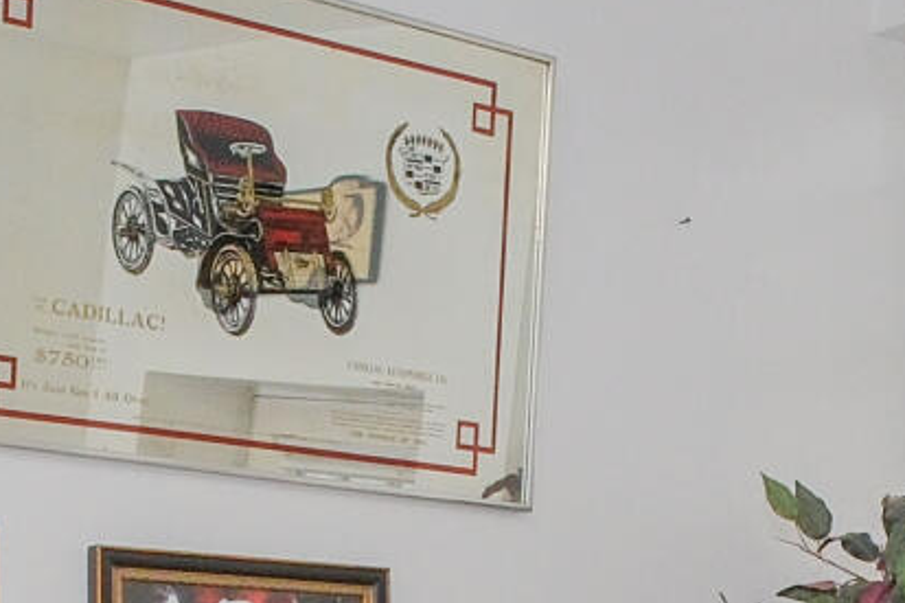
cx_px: 473
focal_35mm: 109
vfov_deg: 11.9
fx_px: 2739
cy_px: 936
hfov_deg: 18.8
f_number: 10
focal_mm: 10
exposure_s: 1/60
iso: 800
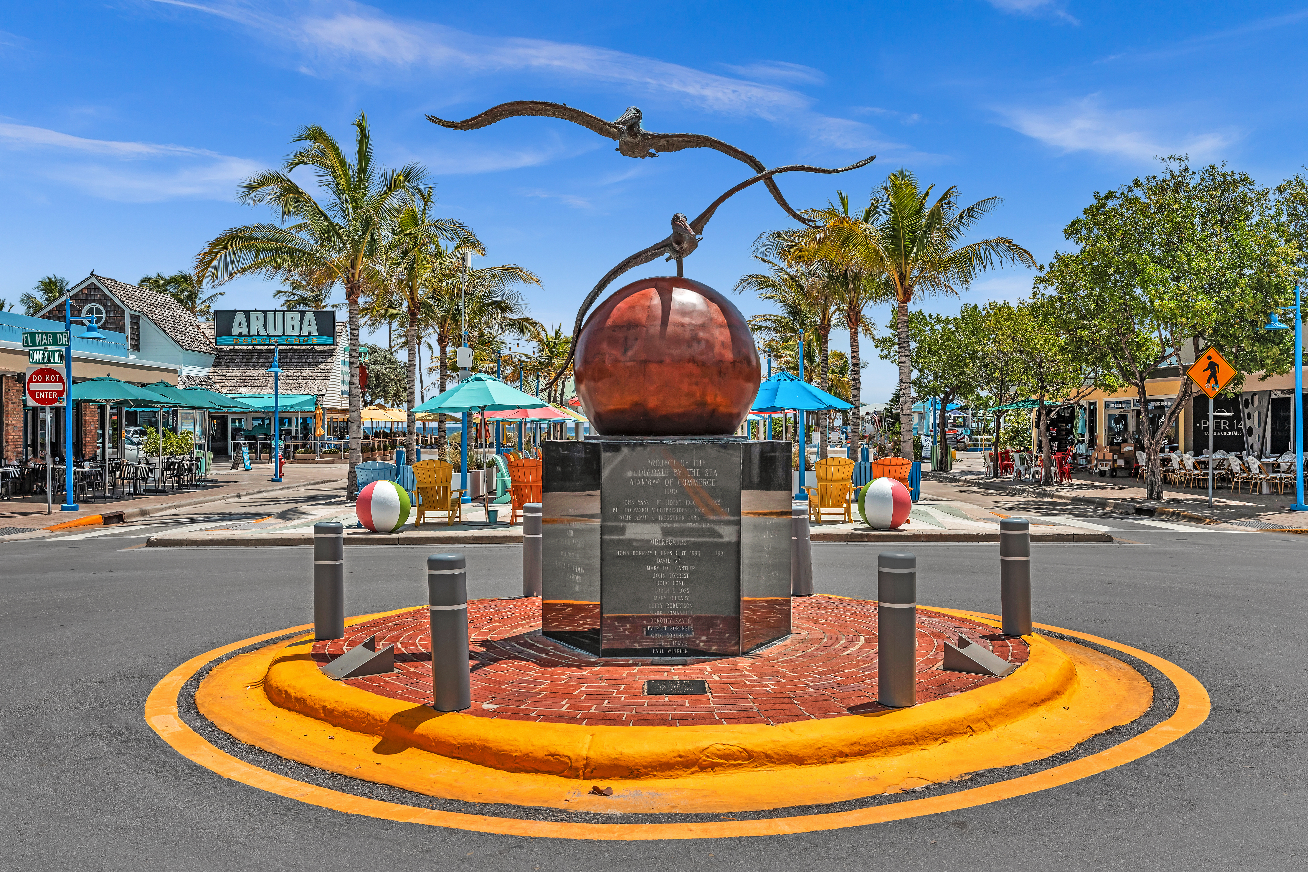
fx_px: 1126
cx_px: 654
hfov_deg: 60.3
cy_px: 436
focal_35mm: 31
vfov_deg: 42.3
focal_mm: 31
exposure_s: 1/800
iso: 200
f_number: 8
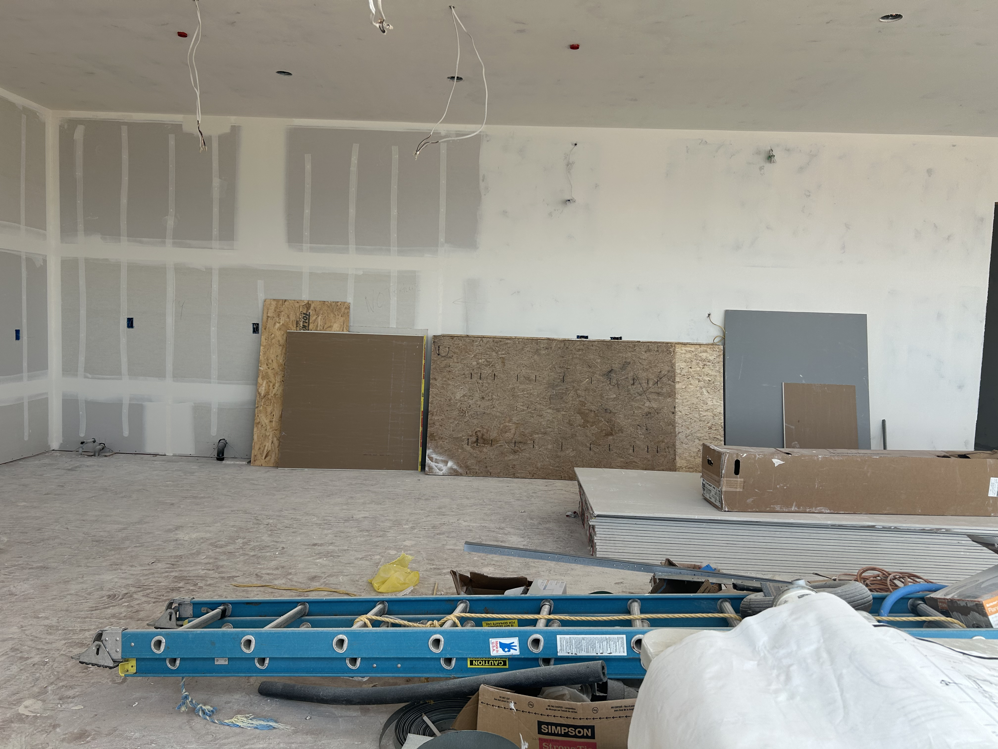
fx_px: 750
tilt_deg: -4.7
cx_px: 499
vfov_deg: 53.1
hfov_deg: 67.3
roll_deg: -1.6
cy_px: 374
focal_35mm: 26
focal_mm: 5.7
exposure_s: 1/204
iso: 40
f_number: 1.5
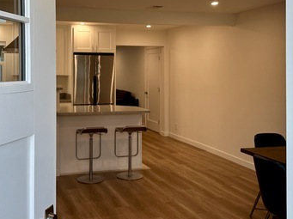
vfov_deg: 30.5
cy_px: 69
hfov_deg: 40.3
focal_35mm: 47
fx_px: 397
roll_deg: +0.2
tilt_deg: -0.3
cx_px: 121
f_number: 1.78
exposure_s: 1/174
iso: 64
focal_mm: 6.86
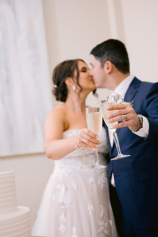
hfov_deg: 27.0
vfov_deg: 39.6
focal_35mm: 50
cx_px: 79
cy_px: 118
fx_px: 329
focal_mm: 50
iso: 1000
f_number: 2
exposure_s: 1/125
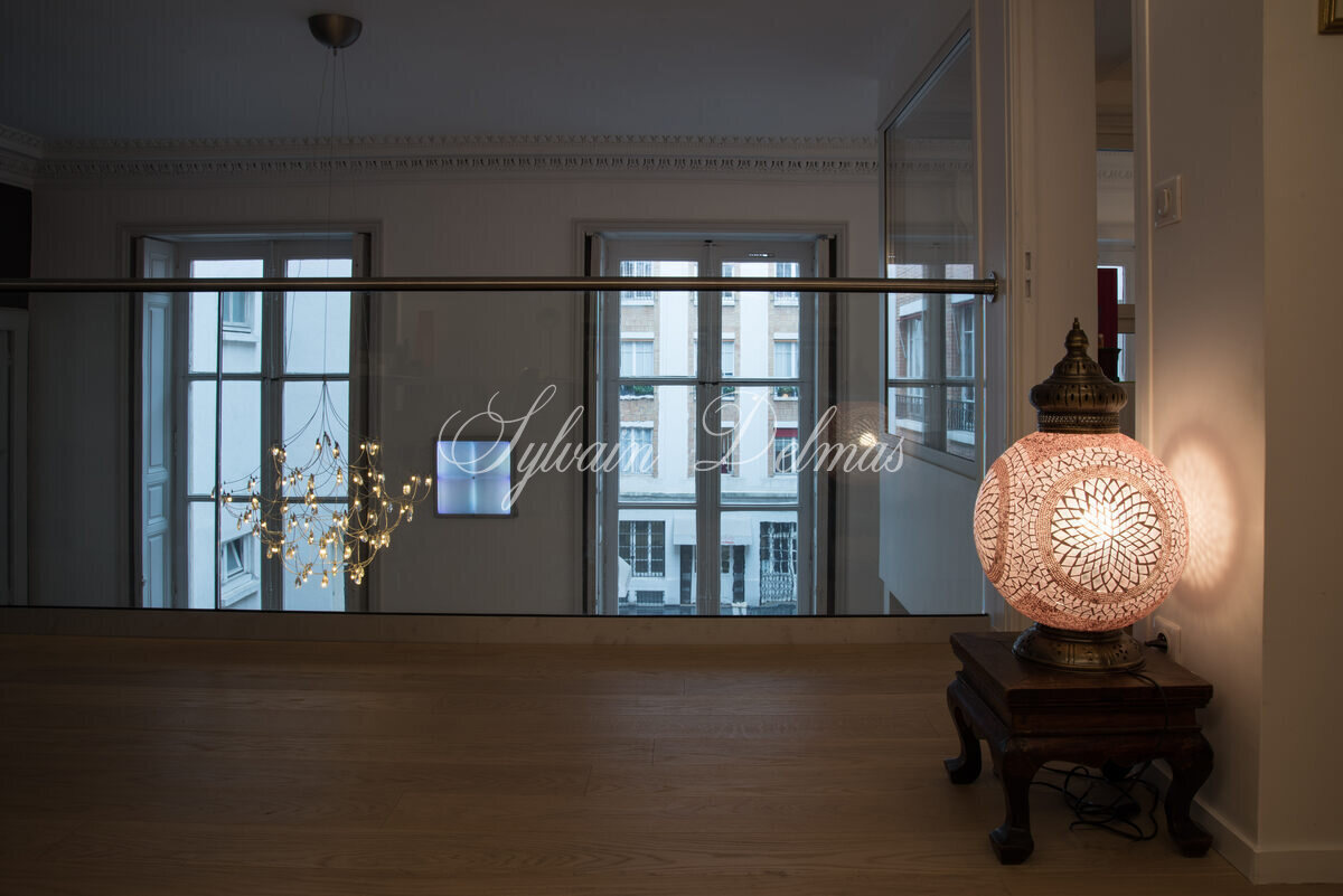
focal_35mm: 24
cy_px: 448
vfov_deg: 53.2
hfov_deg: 73.7
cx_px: 672
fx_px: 896
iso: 160
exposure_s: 1/3
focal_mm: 24
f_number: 11
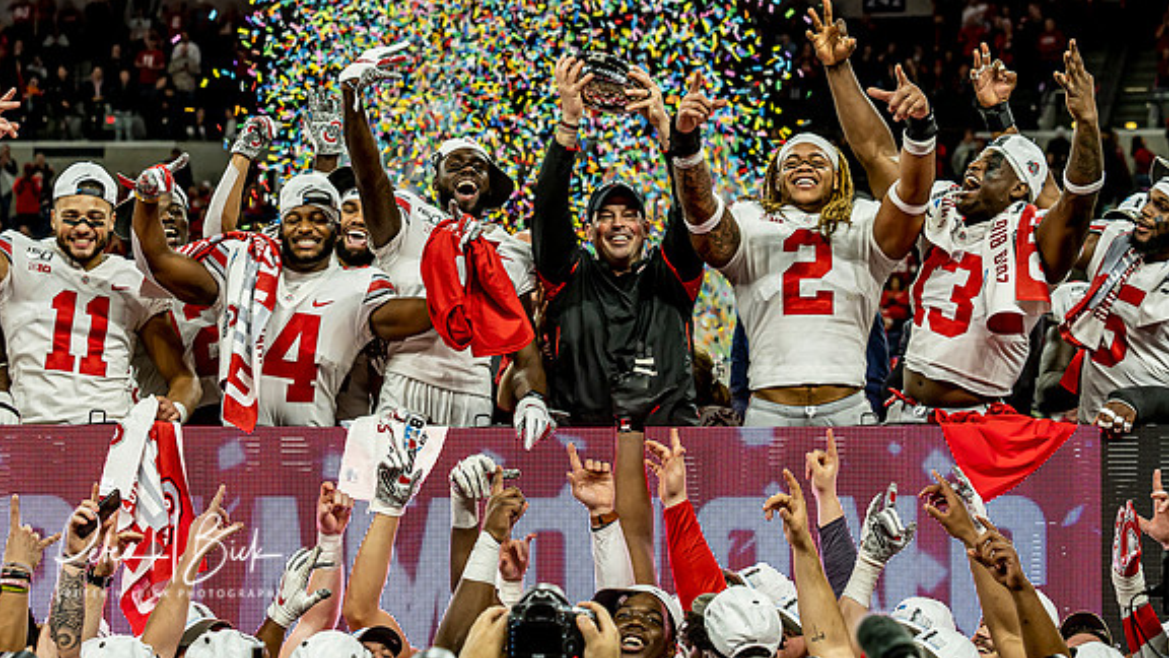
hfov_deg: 15.3
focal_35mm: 140
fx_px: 4340
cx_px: 582
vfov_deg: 8.7
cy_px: 222
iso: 500
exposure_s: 1/320
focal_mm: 60
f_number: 3.5
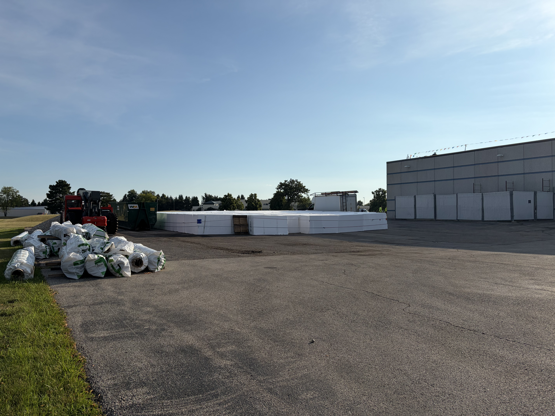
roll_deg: -0.4
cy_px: 208
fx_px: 417
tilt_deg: +0.9
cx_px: 278
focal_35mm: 26
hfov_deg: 67.3
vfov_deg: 53.1
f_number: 1.6
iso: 50
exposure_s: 1/7813
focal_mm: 5.96
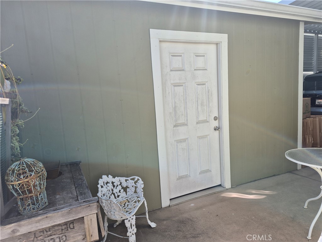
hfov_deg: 73.9
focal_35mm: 23
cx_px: 161
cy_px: 121
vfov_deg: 58.9
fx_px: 214
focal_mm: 5.4
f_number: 1.8
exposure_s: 1/700
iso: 25
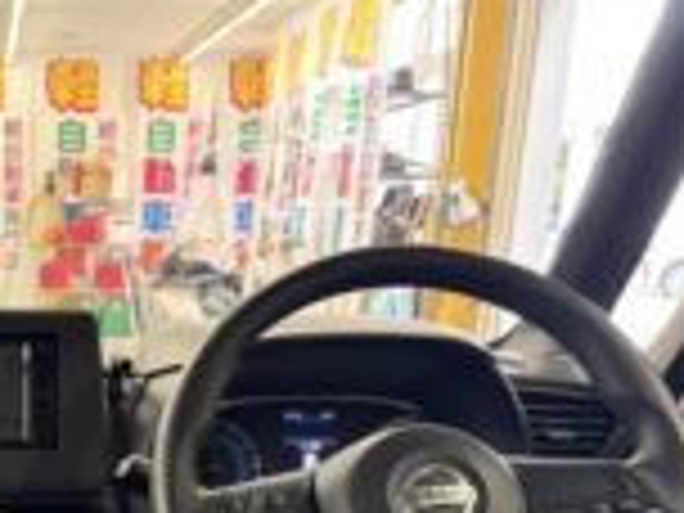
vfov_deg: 22.9
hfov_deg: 29.8
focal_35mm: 60
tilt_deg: -16.1
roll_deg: +0.2
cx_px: -14
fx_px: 1186
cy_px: 574
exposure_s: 1/50
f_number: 1.6
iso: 250
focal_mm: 5.96
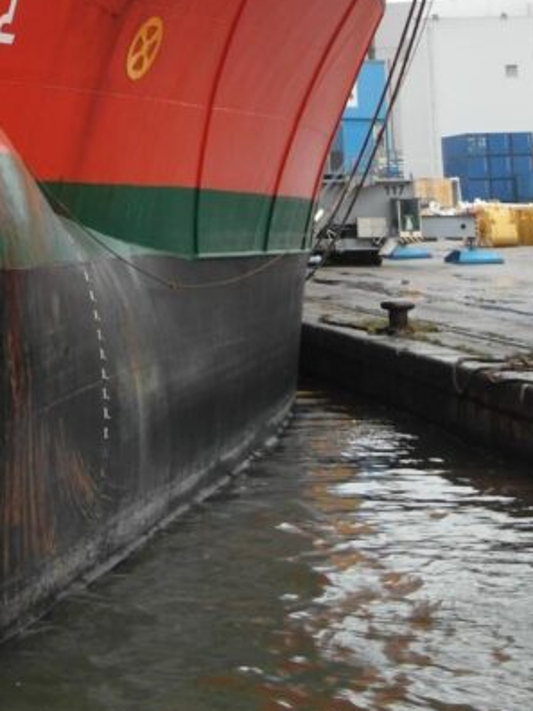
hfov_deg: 15.2
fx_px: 1909
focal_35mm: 93
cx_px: -147
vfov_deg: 19.7
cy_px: -156
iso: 100
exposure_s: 1/60
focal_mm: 7.8
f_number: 2.8
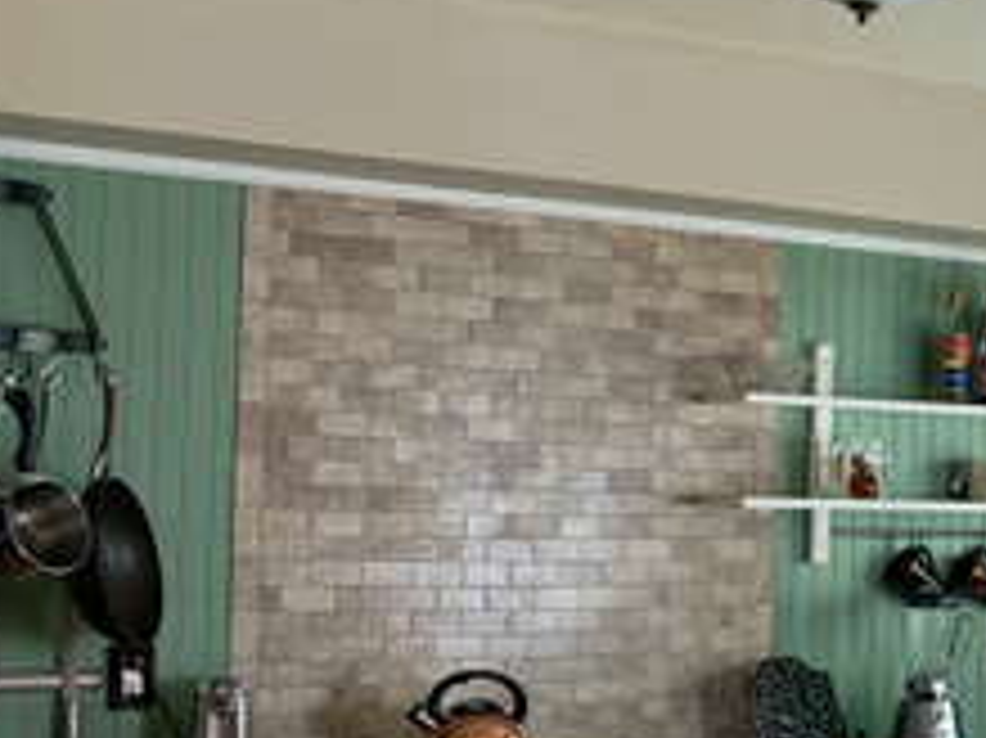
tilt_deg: +0.5
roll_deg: -1.2
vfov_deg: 19.3
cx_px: 1261
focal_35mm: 76
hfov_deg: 23.0
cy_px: 508
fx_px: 2164
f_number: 1.8
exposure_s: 1/117
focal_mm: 4.25
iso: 100
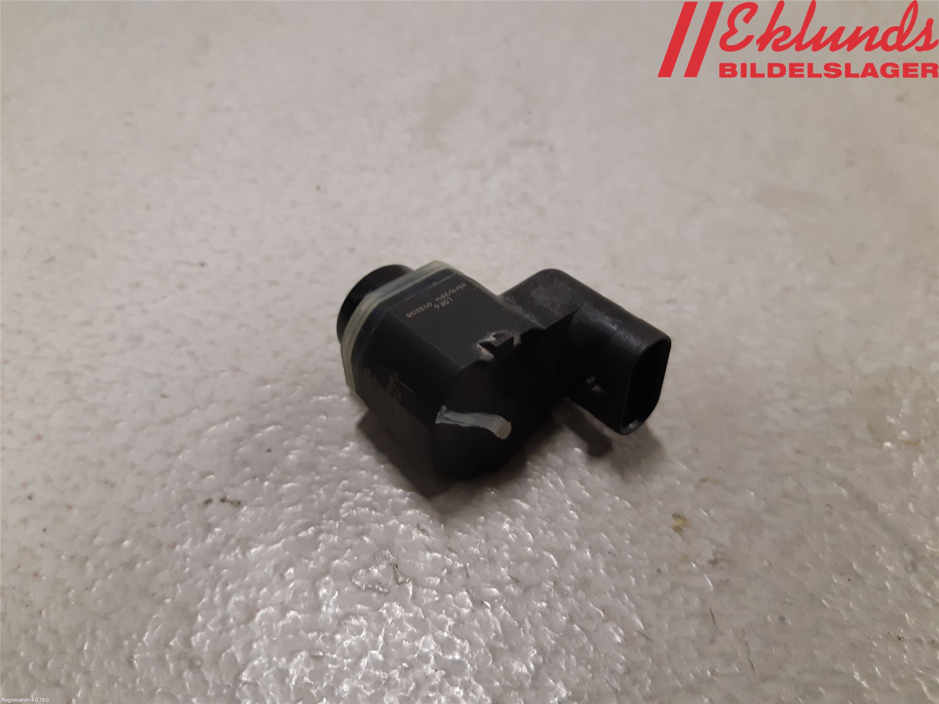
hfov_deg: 67.3
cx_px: 470
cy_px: 352
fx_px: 705
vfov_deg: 53.1
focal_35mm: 26
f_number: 1.7
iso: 160
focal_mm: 3.93
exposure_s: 1/50
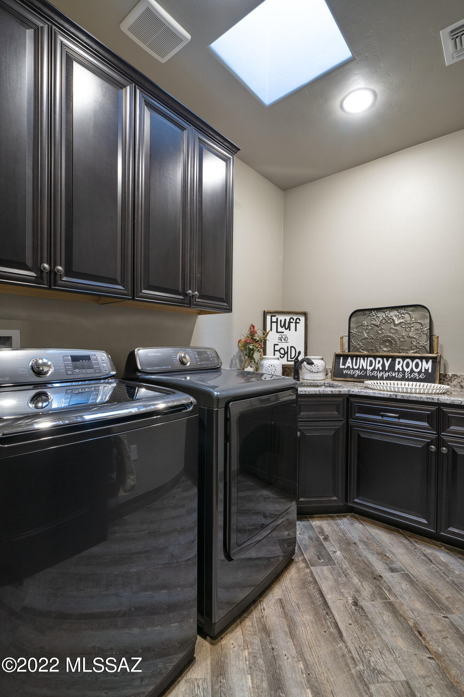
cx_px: 232
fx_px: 310
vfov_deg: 96.8
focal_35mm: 16
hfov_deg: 73.7
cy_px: 348
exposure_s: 2
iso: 200
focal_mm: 16
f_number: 10
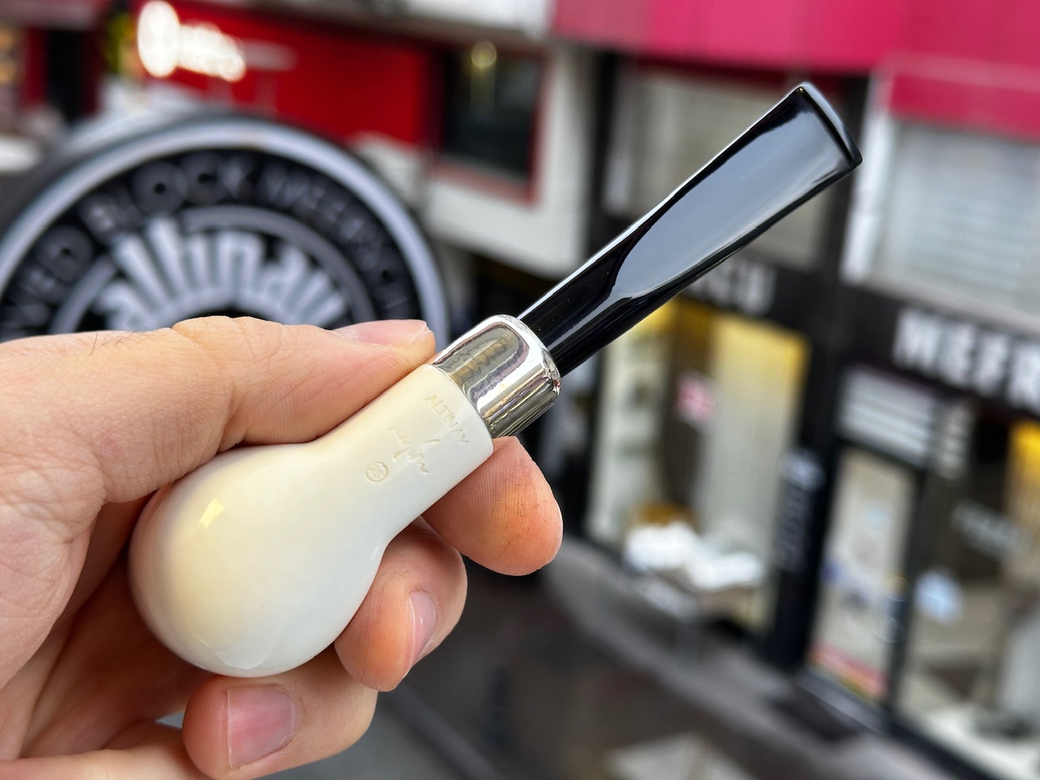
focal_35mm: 48
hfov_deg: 39.7
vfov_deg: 30.3
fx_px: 1442
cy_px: 390
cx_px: 520
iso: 50
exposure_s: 1/50
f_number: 1.78
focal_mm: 6.86
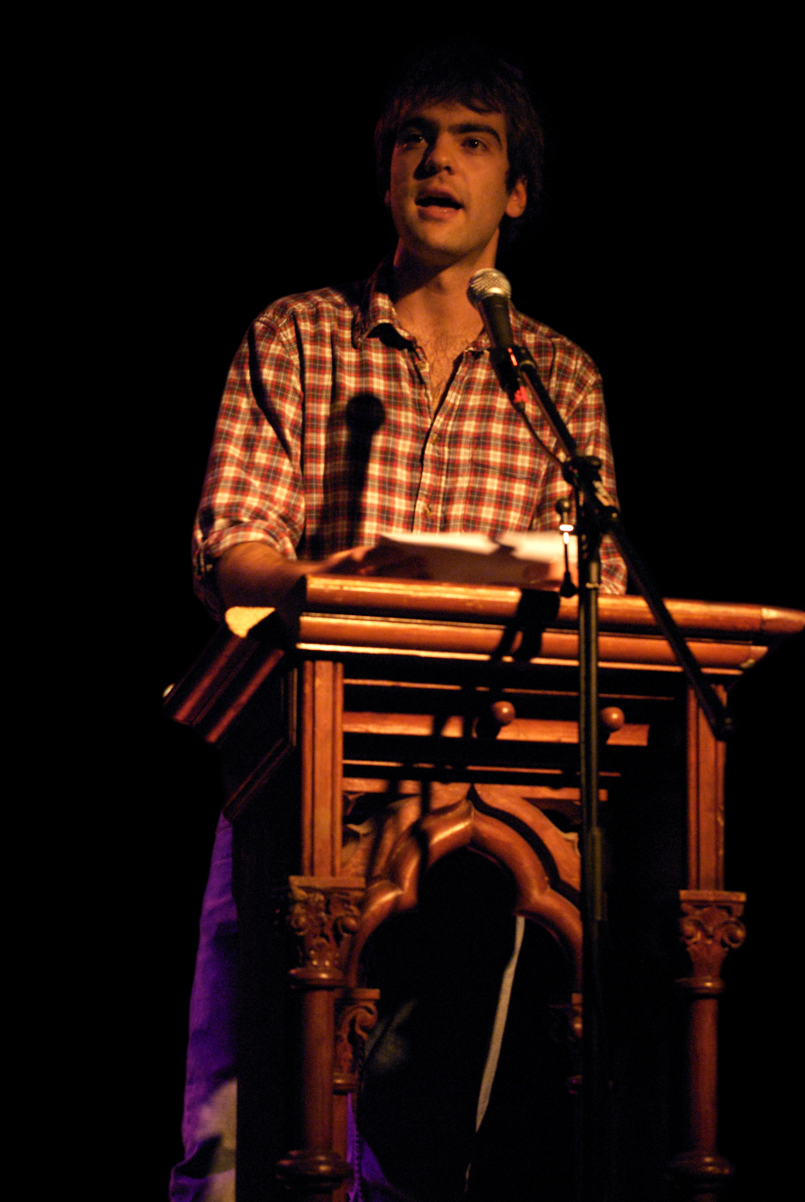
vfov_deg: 24.6
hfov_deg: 16.6
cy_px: 601
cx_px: 402
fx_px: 2759
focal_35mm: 82
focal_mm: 55
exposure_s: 1/25
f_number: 5.6
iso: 1600
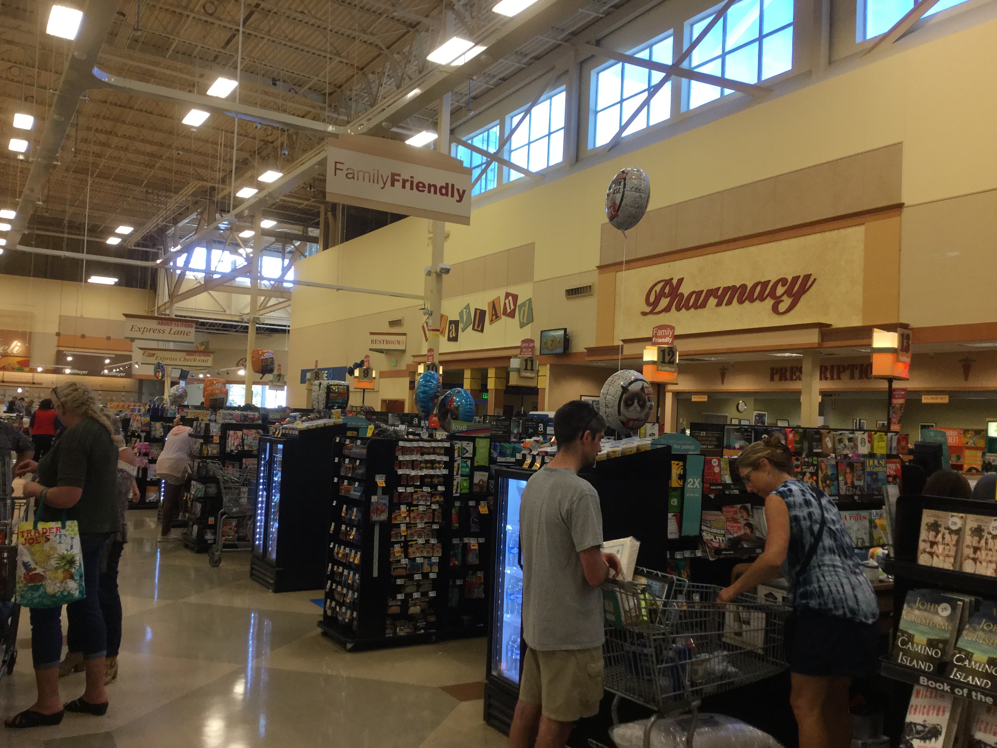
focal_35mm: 31
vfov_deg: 45.4
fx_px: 893
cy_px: 374
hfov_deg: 58.4
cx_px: 498
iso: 25
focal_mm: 3.3
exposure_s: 1/30
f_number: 2.4
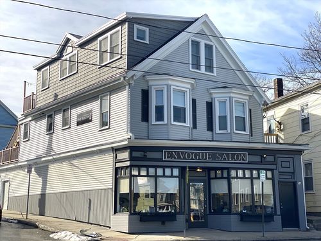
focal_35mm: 52
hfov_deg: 36.8
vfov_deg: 28.0
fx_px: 482
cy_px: 120
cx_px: 160
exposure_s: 1/1996
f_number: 2
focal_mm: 6
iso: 20
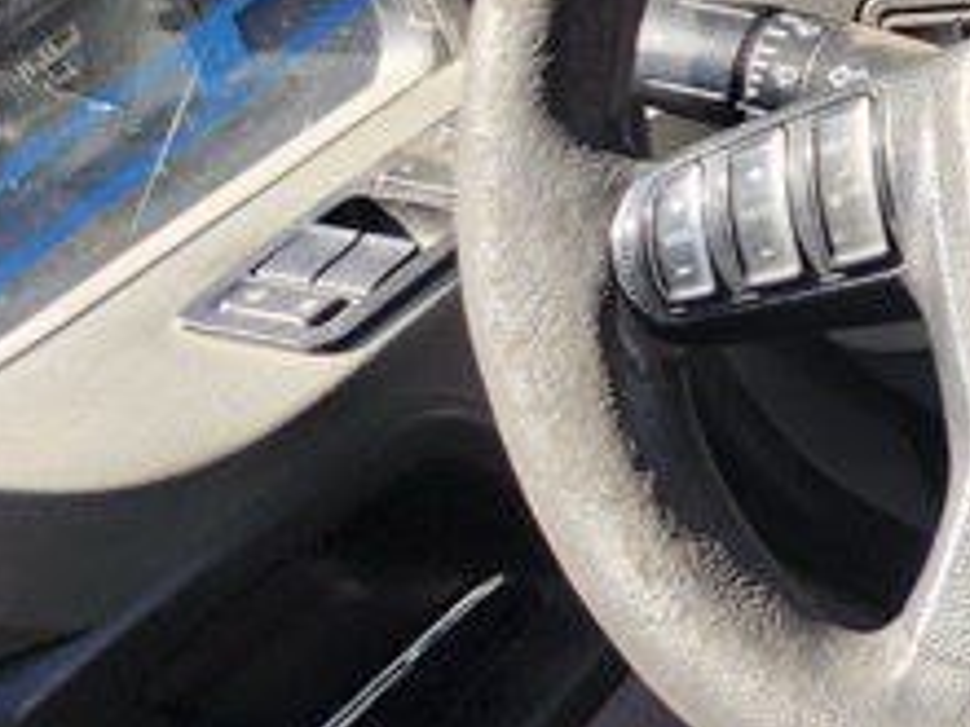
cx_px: 2363
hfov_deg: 11.8
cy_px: -181
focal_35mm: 134
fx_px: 3755
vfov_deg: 10.8
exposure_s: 1/180
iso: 25
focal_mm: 5.54
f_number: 1.8
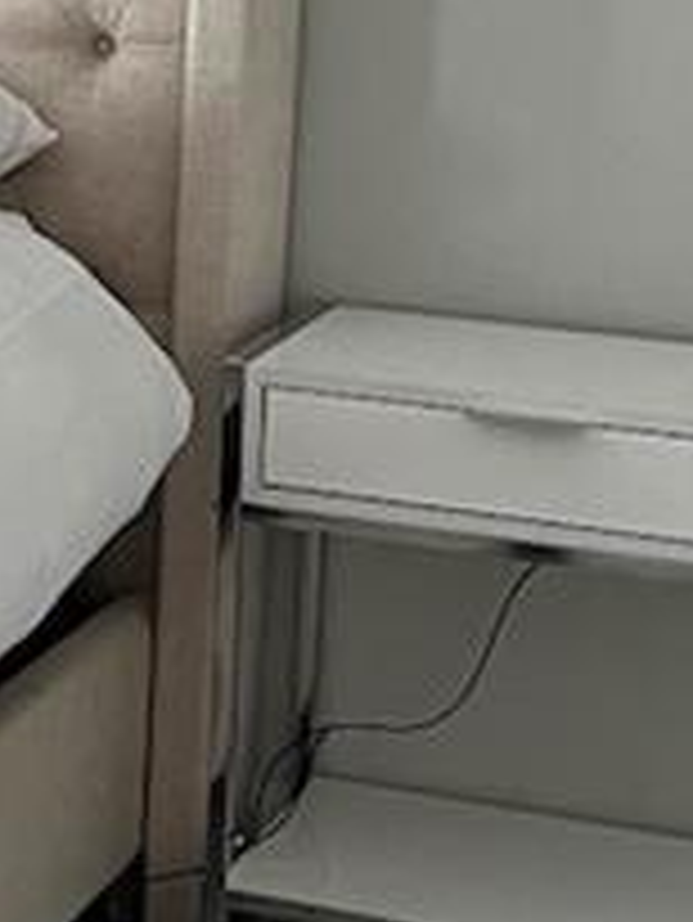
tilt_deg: -7.7
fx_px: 4053
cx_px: -1008
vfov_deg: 12.8
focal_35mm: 152
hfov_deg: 8.8
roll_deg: -0.3
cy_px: -9
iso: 125
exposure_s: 1/94
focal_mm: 5.7
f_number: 1.5
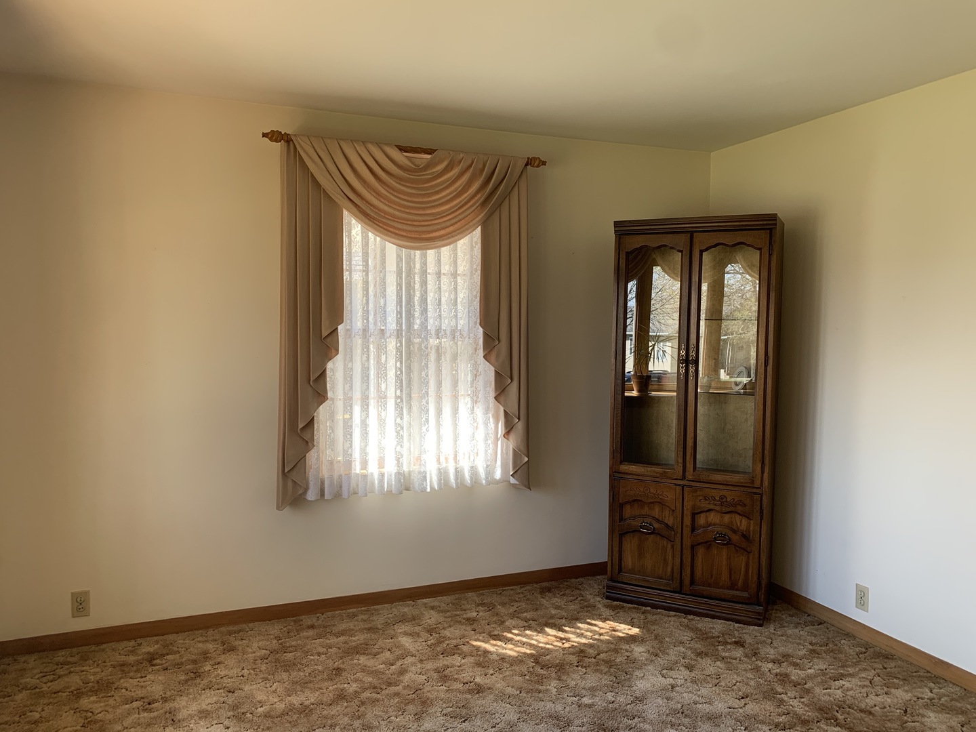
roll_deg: +0.2
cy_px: 366
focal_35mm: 26
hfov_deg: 67.3
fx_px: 733
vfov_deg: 53.1
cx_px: 488
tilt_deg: -3.2
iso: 64
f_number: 1.8
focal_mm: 4.25
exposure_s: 1/121
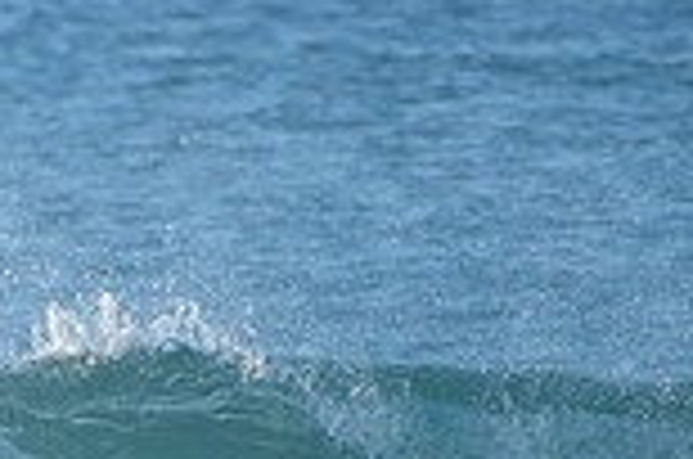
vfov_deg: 0.7
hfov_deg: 1.0
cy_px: 496
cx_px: -284
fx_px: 39169
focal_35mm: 2039
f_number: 5.6
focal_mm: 500
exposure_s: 1/2000
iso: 560
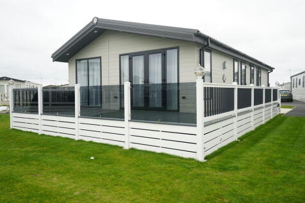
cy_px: 102
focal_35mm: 29
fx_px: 246
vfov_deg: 44.9
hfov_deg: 63.7
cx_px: 152
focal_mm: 29
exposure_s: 1/60
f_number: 4
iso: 100
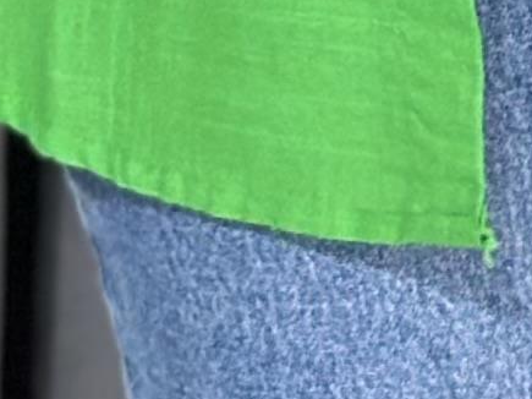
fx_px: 6837
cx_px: 773
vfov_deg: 3.1
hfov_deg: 4.4
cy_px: -1707
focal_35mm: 445
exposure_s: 1/100
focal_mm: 6.86
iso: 80
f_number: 1.78
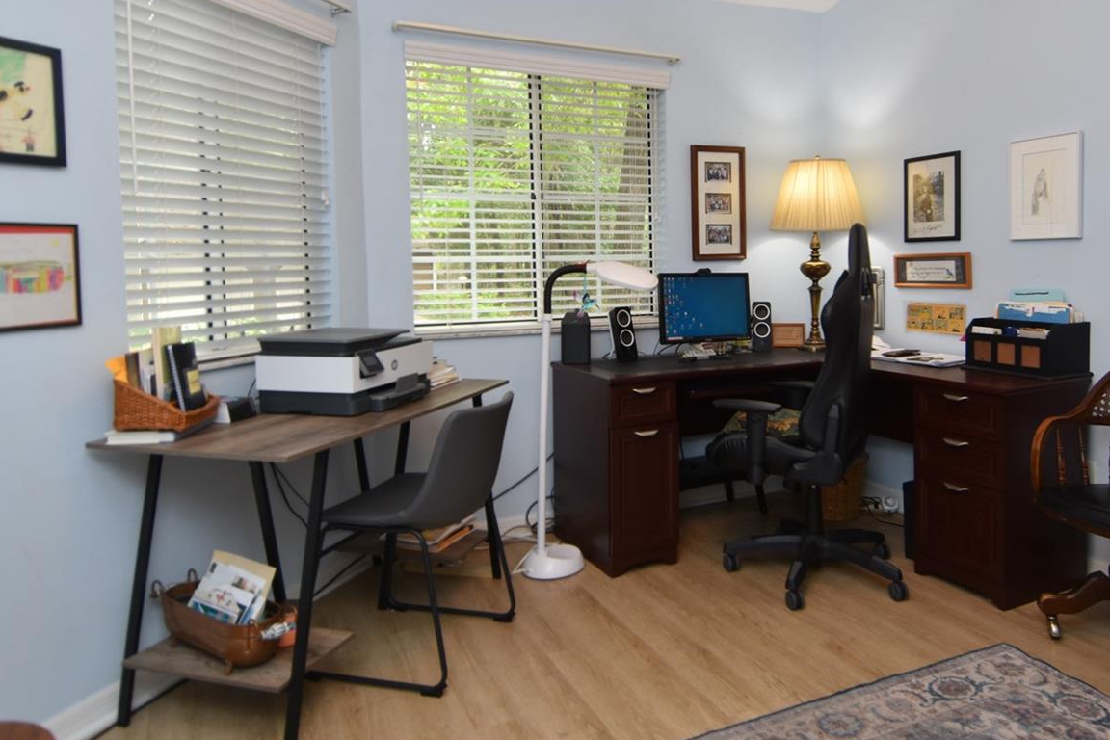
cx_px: 614
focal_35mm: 25
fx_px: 771
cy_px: 317
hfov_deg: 71.3
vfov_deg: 51.1
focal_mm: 12
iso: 360
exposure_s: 1/60
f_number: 4
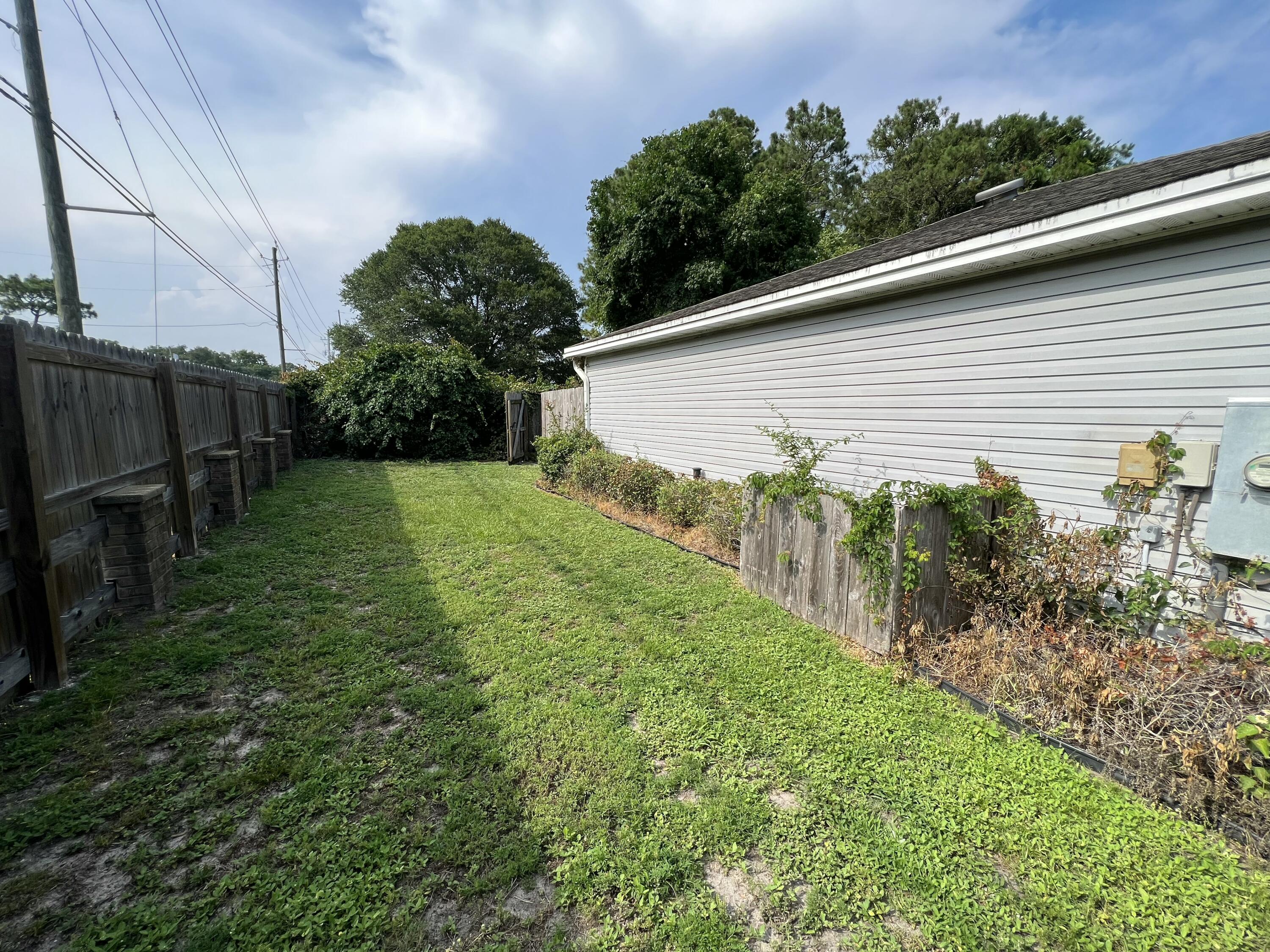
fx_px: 477
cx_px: 635
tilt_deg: -7.0
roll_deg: -0.8
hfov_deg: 106.2
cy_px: 476
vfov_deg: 89.9
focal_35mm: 13
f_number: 1.8
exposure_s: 1/1130
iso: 32
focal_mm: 1.57
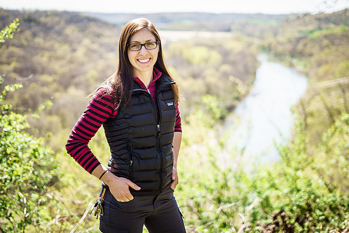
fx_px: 491
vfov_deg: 26.7
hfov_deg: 39.2
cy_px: 115
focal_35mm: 51
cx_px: 177
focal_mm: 50
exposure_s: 1/1250
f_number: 2
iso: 200
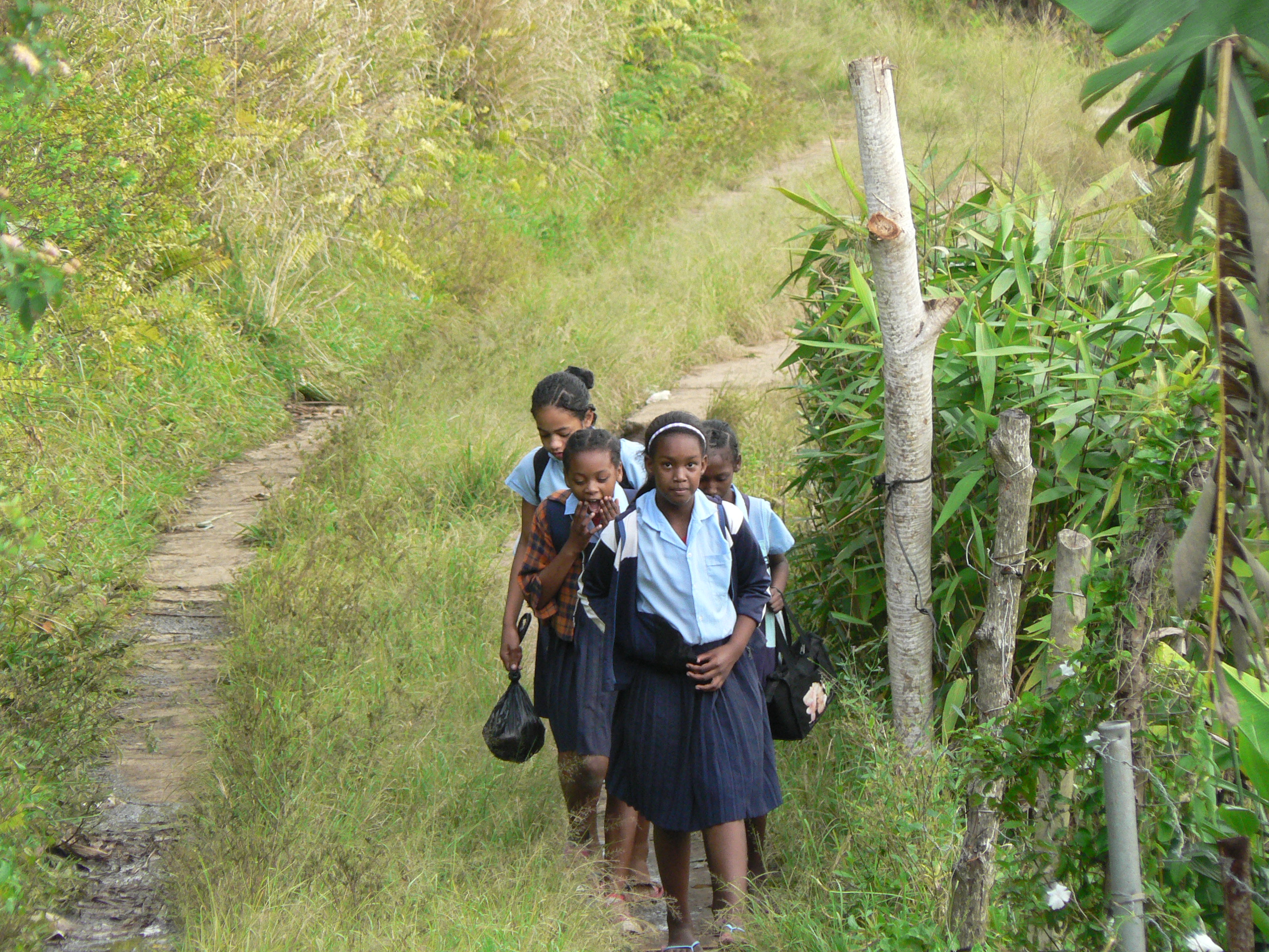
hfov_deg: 6.3
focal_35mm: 315
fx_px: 11548
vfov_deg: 4.7
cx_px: 634
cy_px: 476
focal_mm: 52.5
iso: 200
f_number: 4
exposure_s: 1/200
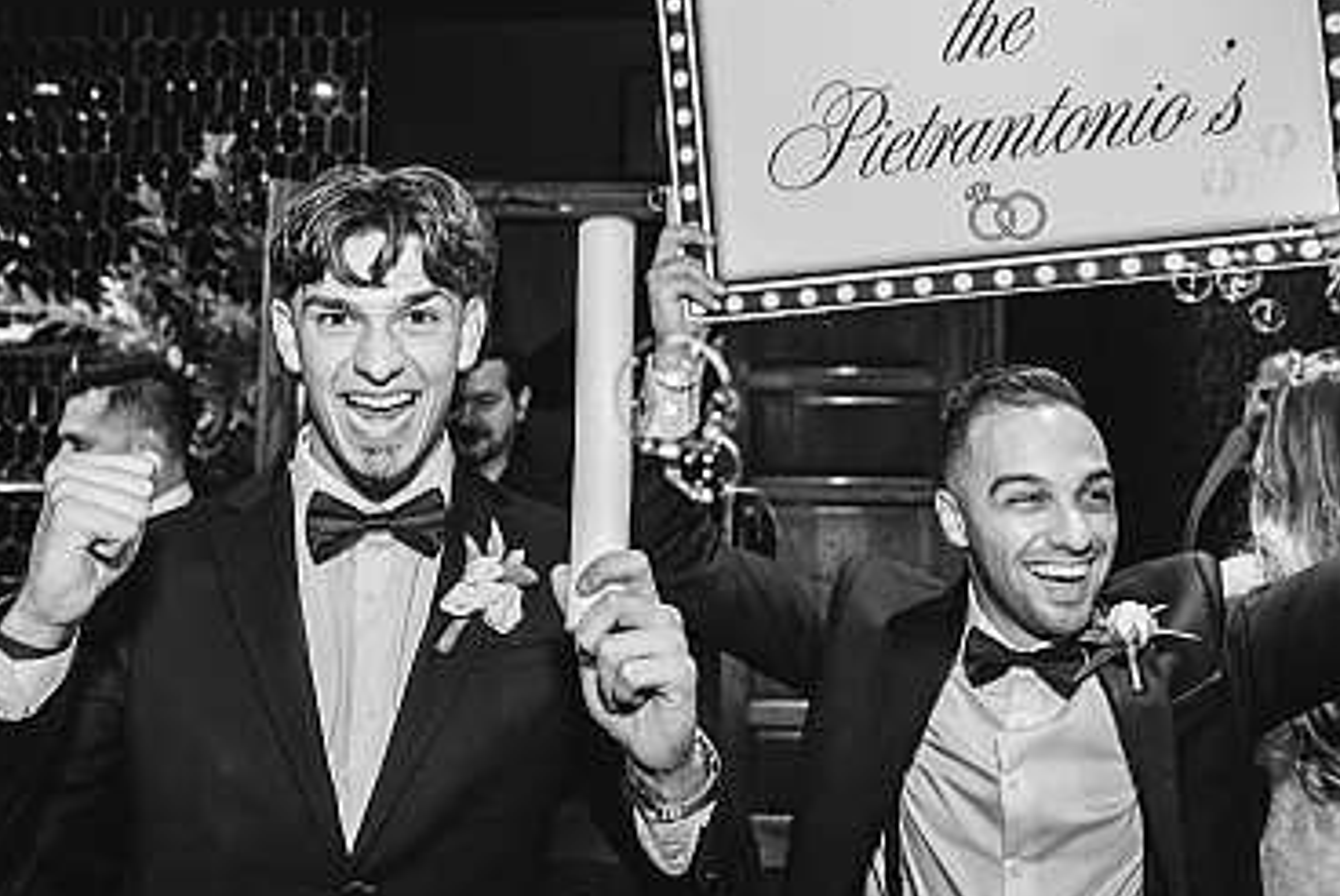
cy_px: 324
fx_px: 1304
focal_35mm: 35
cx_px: 626
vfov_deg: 37.6
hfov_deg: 54.4
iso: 1600
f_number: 4
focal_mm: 25
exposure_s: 1/125
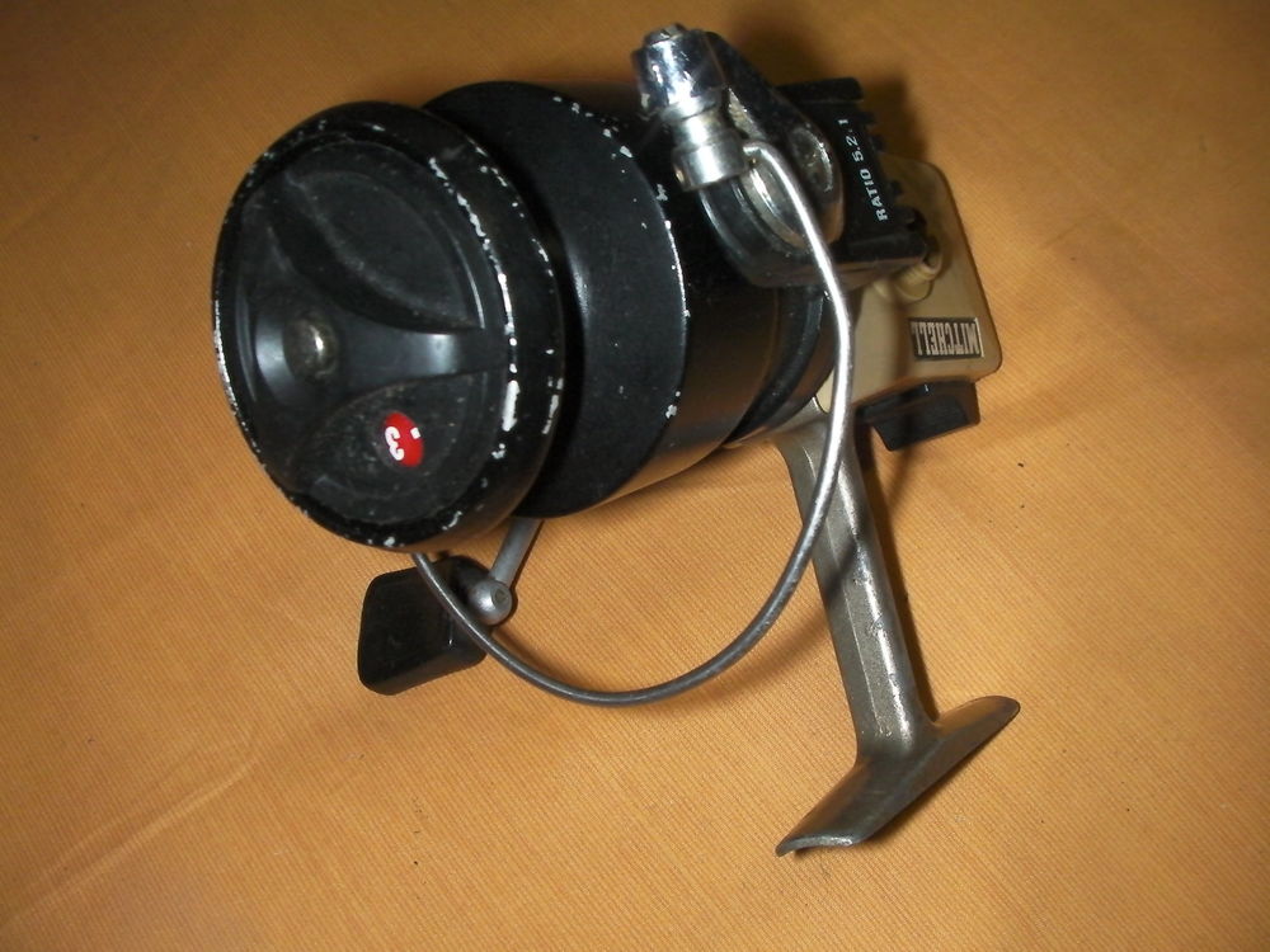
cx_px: 635
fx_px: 1394
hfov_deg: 49.0
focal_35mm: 38
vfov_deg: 37.7
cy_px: 476
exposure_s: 1/30
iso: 200
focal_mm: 6.3
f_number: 5.6
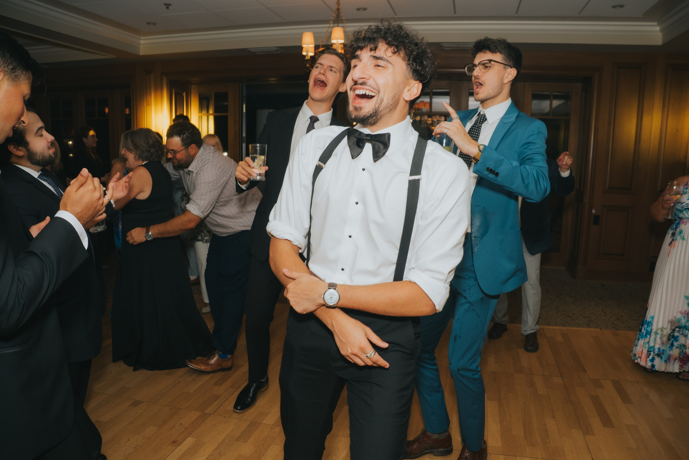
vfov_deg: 51.2
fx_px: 478
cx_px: 344
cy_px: 259
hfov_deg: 71.6
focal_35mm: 25
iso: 500
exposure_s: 1/125
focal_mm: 12
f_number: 2.8
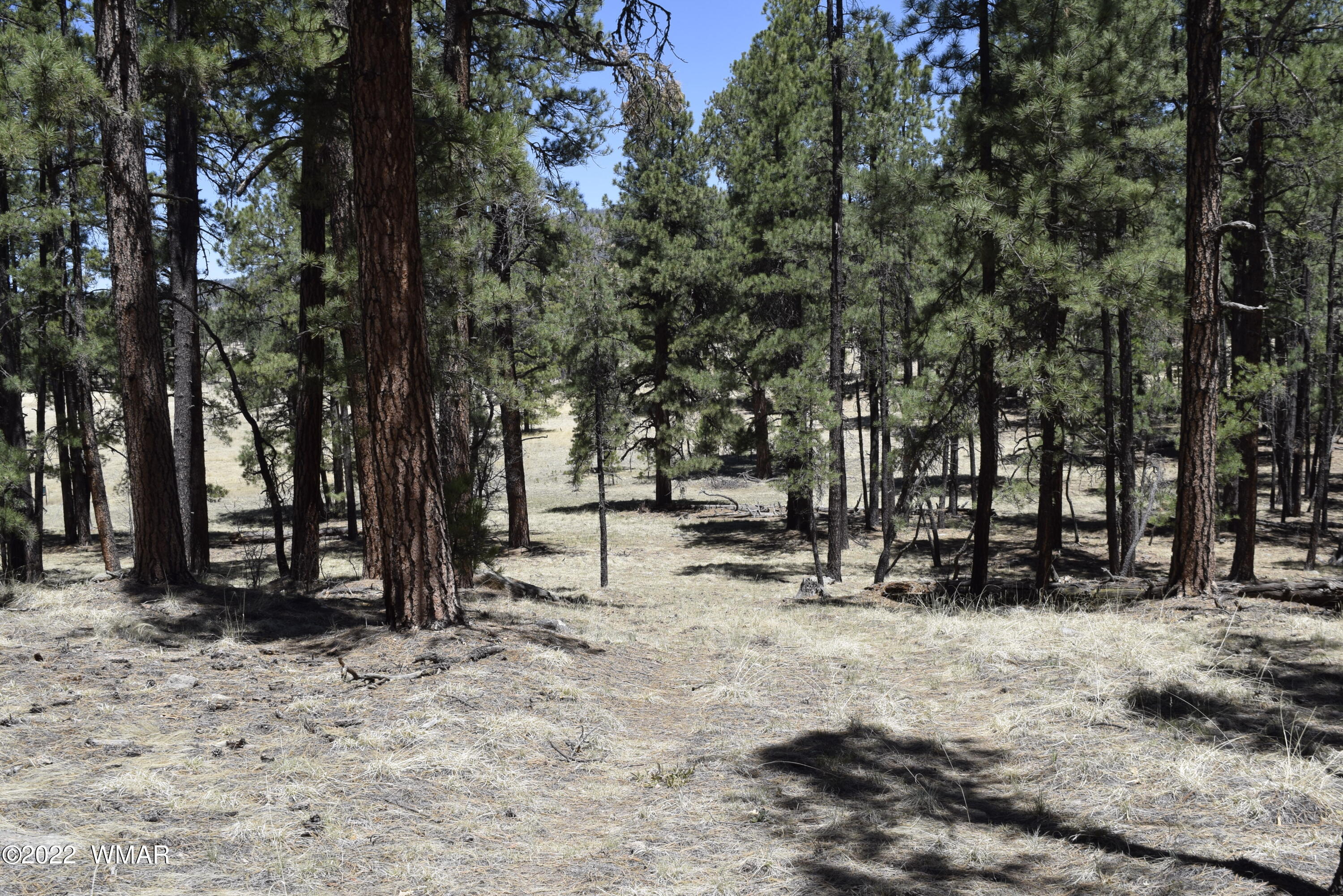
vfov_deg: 36.9
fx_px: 1343
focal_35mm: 36
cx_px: 672
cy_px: 448
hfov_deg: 53.1
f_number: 9
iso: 200
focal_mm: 24
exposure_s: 1/320
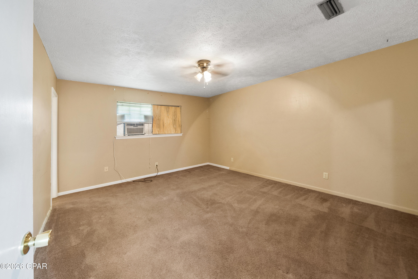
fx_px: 139
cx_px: 209
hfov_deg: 112.6
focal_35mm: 12
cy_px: 140
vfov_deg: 90.1
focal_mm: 12
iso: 2000
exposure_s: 1/4
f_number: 7.1
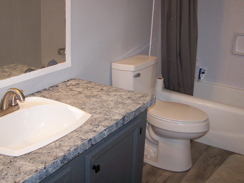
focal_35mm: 42
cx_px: 121
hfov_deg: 44.8
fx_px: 296
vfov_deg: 34.4
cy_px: 84
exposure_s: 1/60
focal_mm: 6.3
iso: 160
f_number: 2.8
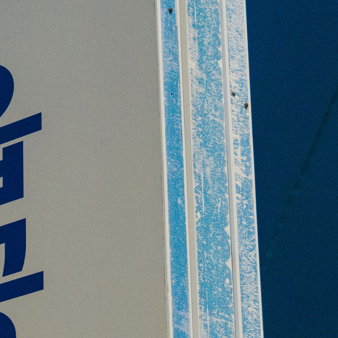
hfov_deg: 9.3
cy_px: 163
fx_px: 2077
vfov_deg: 9.3
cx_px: 31
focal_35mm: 188
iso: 5000
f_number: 2.8
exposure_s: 1/50
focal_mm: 44
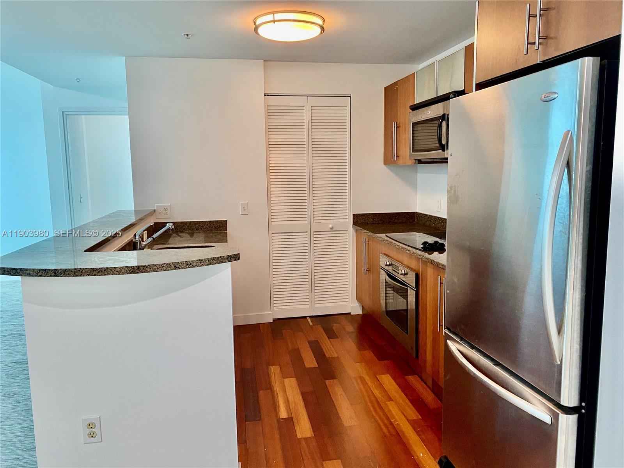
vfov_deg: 53.1
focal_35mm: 26
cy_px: 234
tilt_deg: -7.4
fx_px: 469
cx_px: 312
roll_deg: +0.5
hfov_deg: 67.3
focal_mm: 4.25
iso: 160
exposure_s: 1/60
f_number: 1.8
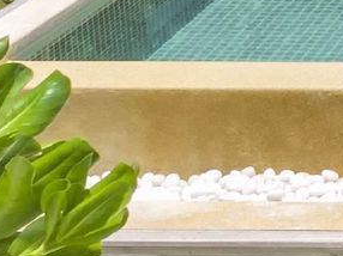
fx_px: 1683
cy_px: -191
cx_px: 949
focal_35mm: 170
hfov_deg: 9.6
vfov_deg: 8.4
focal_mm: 4.5
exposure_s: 1/1900
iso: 101
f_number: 2.8
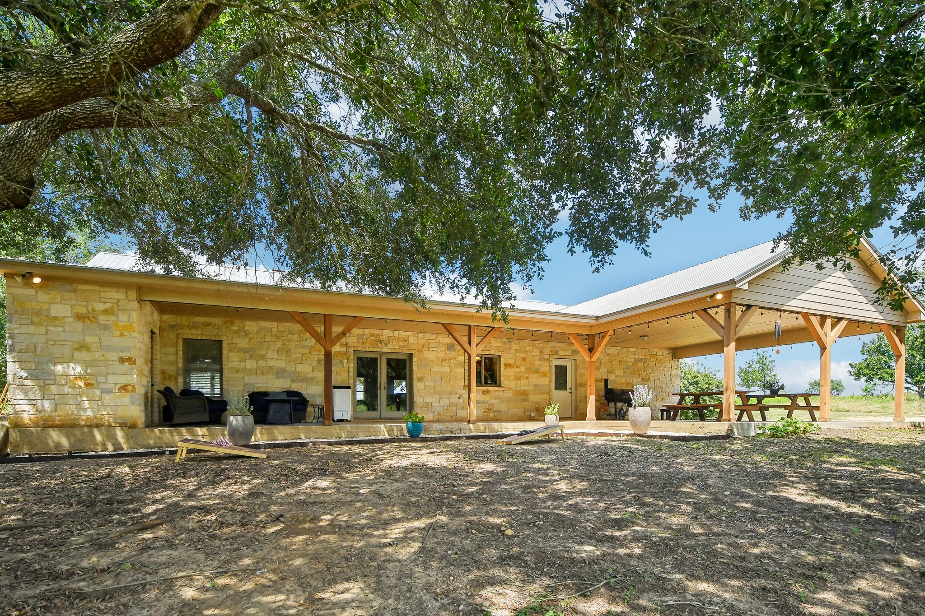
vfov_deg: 67.4
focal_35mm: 18
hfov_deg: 90.0
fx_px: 462
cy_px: 308
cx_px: 462
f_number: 8
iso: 400
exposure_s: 1/640
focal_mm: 12
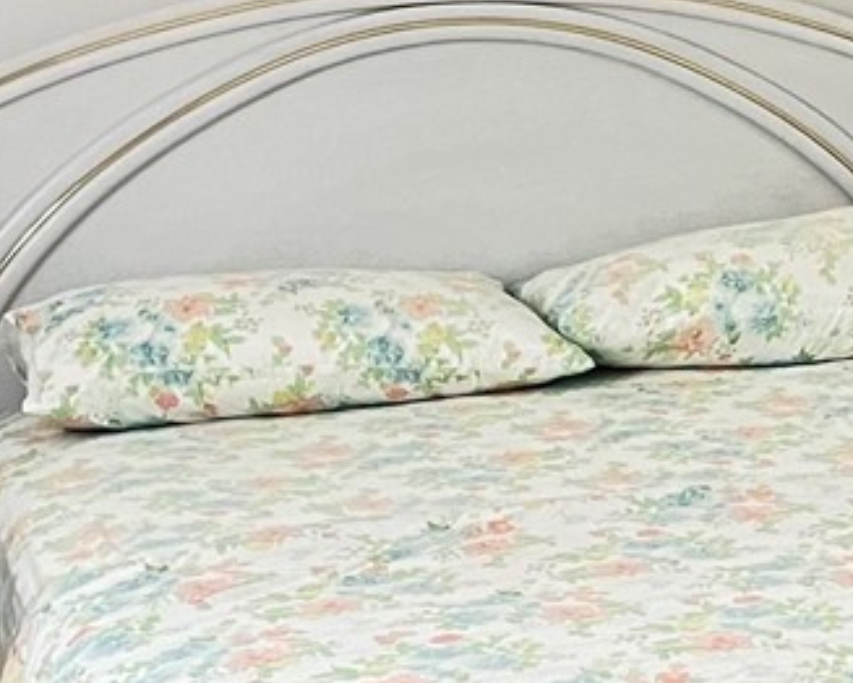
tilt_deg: -6.5
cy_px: 104
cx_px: 942
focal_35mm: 124
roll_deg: +0.8
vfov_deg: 12.4
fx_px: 3132
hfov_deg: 15.1
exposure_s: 1/40
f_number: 1.6
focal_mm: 5.1
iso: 400
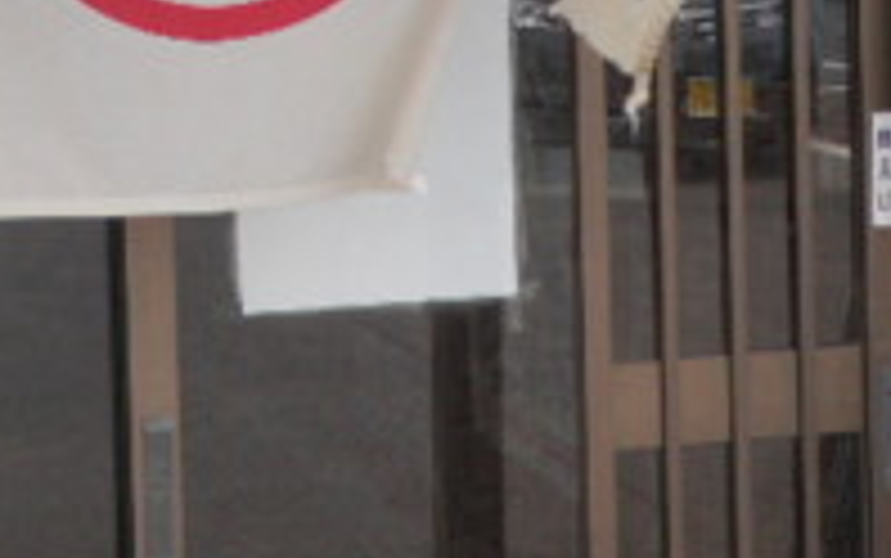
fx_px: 2454
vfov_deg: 12.7
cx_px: 252
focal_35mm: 101
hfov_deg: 20.5
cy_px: -104
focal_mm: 7.57
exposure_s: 1/100
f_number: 5
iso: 50
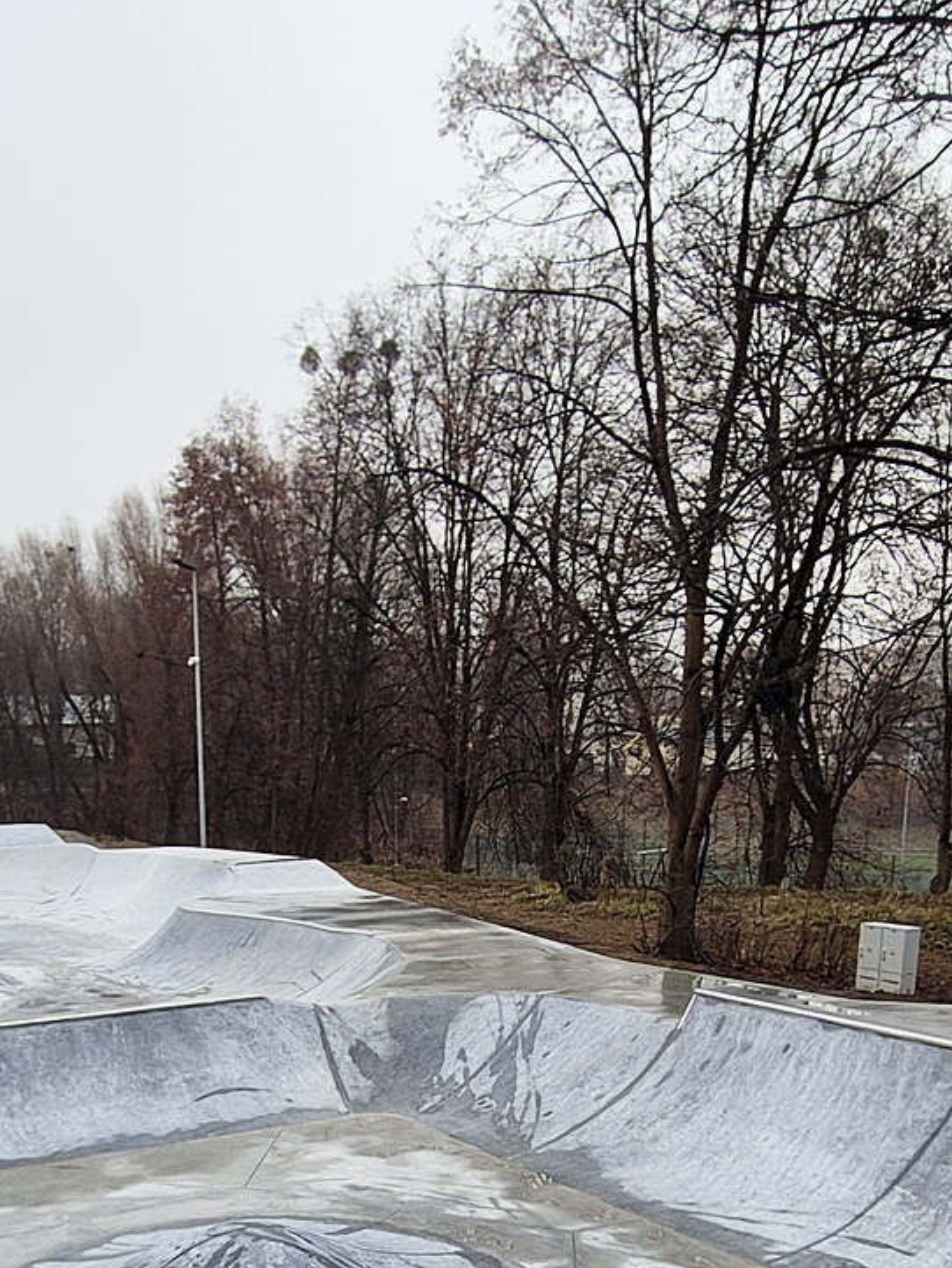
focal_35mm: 36
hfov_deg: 39.4
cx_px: 351
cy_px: 1222
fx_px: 1319
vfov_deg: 44.8
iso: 50
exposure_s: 1/170
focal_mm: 2.2
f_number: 2.2
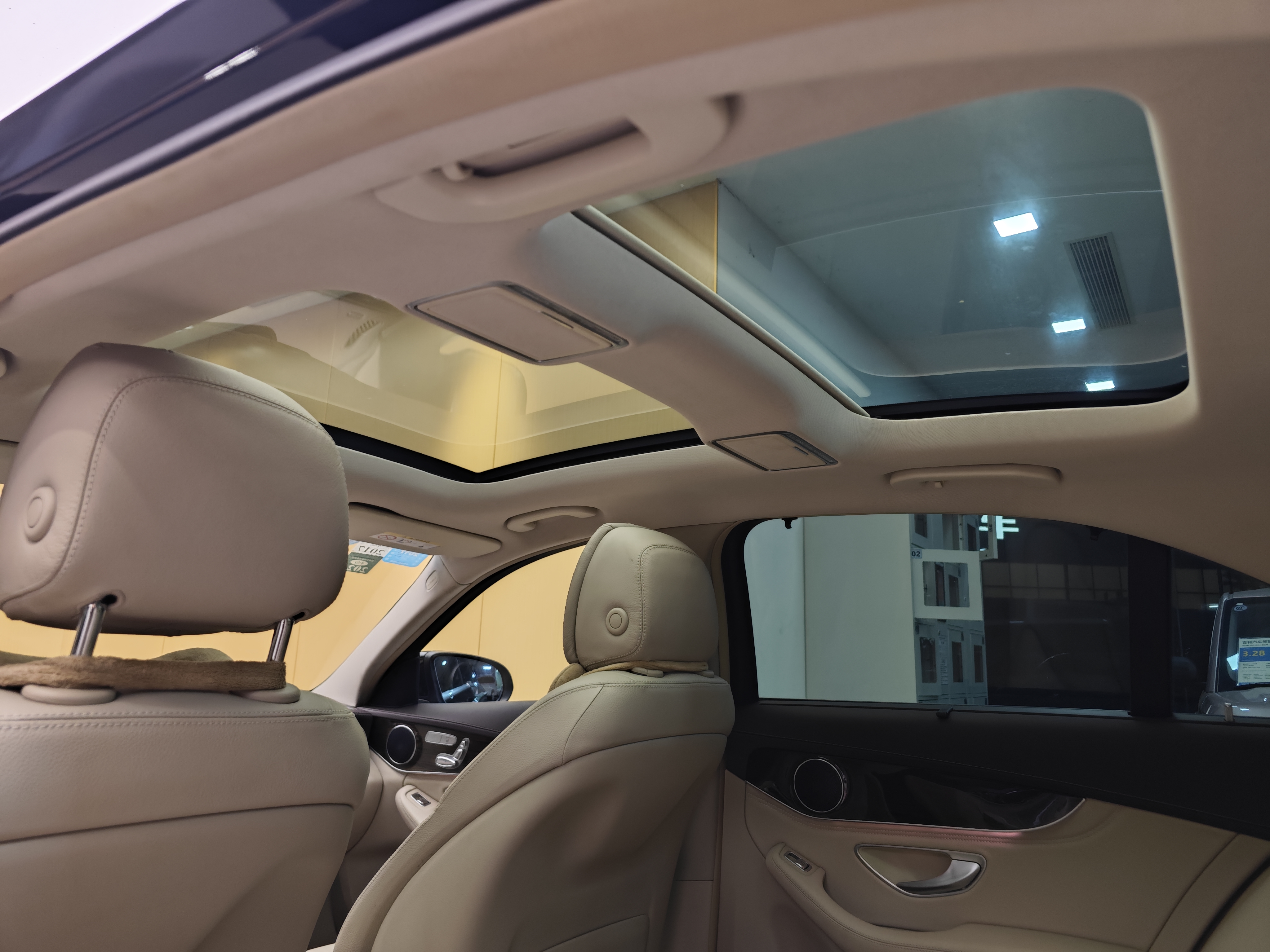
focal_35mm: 23
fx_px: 844
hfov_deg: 73.9
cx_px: 635
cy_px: 476
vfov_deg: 58.9
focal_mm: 8.7
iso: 500
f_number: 1.9
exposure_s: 1/40
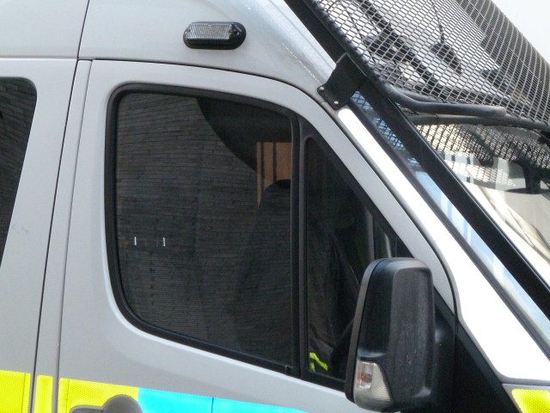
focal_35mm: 96
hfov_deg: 20.4
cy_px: 206
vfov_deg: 15.4
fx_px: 1525
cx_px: 275
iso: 640
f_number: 4.3
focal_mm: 15.8
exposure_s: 1/320
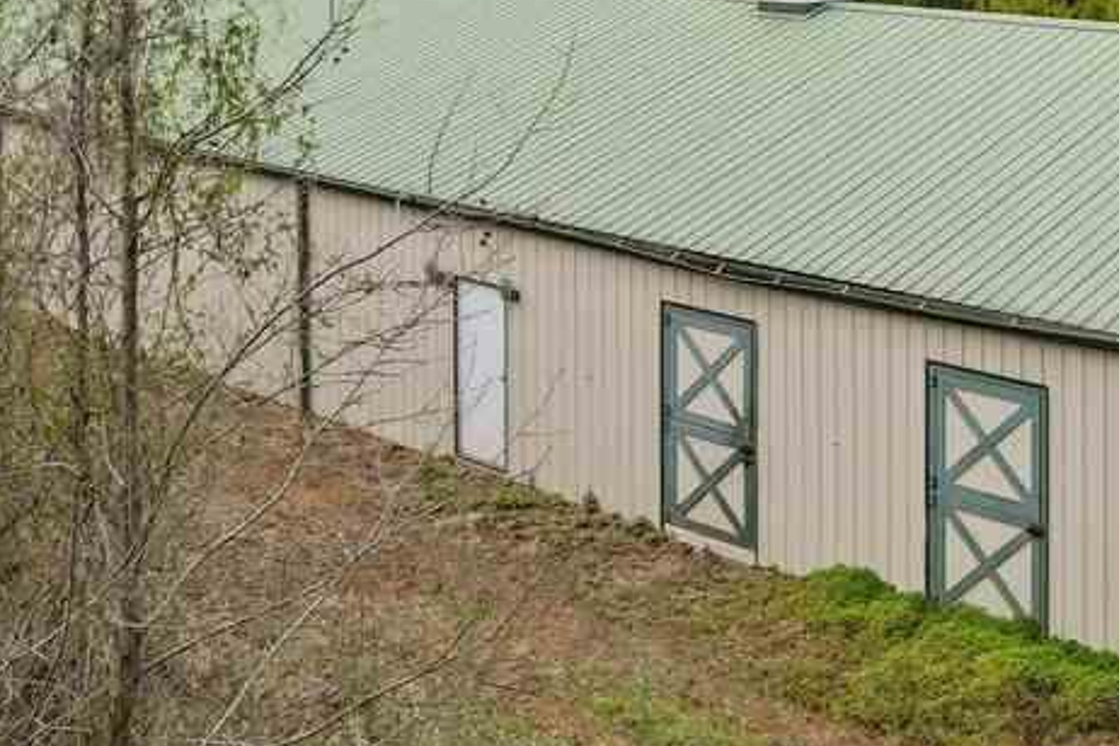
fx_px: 1896
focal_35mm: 61
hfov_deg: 30.9
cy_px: -246
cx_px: 1078
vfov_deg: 20.2
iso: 100
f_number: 2.8
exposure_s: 1/80
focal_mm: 8.38
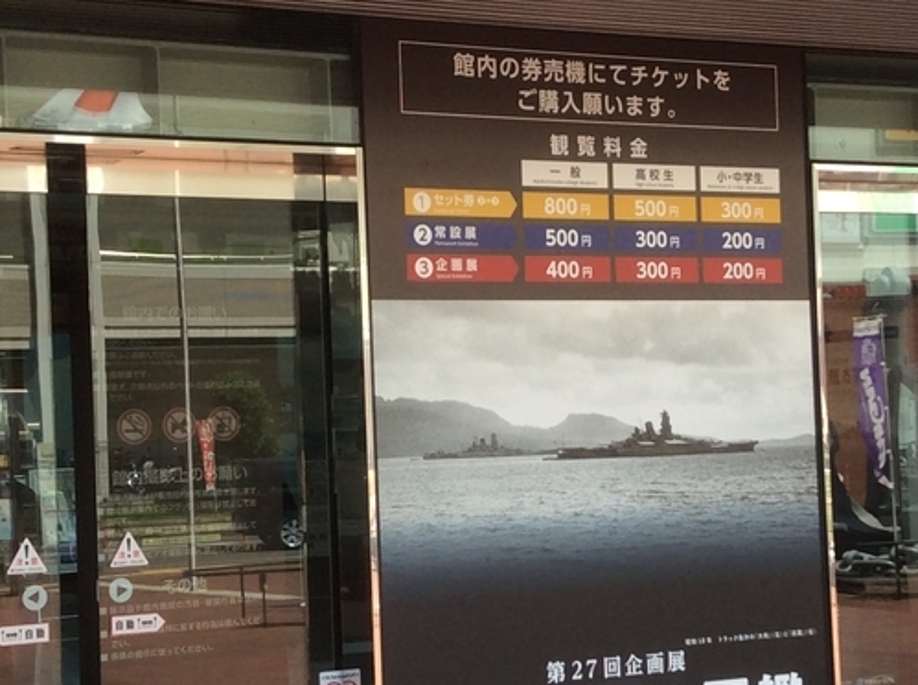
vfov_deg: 19.1
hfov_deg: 25.4
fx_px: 2038
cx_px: 434
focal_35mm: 77
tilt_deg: +1.1
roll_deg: +1.5
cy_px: 387
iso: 32
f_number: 2.4
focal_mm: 3.3
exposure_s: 1/286
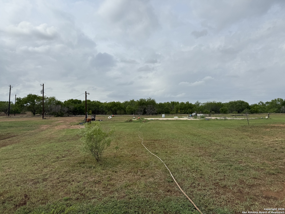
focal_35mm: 24
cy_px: 107
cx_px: 142
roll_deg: +0.8
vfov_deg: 56.8
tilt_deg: +1.2
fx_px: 198
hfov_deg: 71.6
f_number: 1.78
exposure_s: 1/7353
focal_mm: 6.76
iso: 80
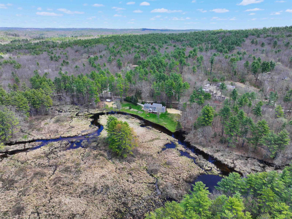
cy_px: 110
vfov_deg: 56.8
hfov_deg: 71.6
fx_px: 202
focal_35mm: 24
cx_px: 146
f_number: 2.8
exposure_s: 1/2000
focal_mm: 12.29
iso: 370
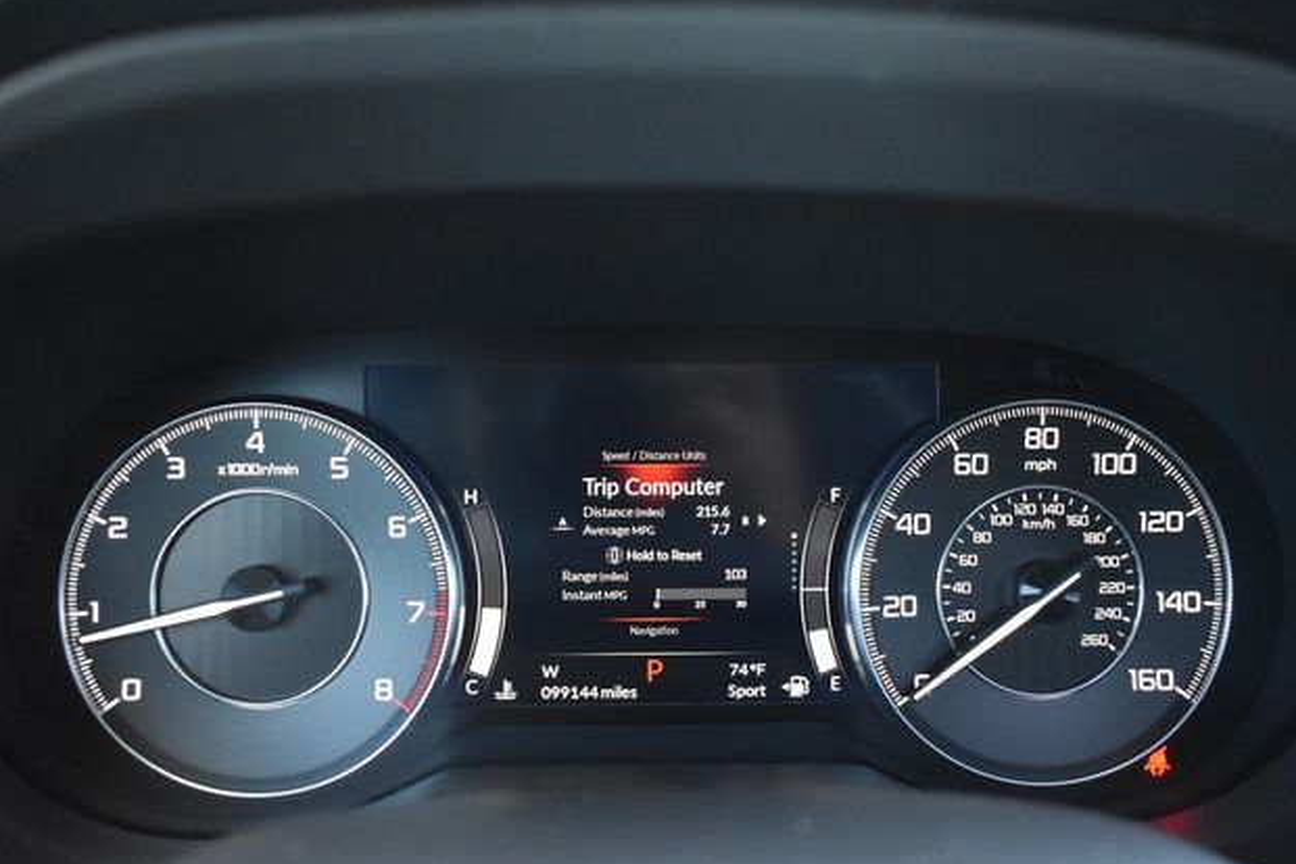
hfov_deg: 55.8
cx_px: 632
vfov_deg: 38.9
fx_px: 1224
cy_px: 433
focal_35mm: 34
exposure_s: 1/125
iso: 2800
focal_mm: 22
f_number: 3.8
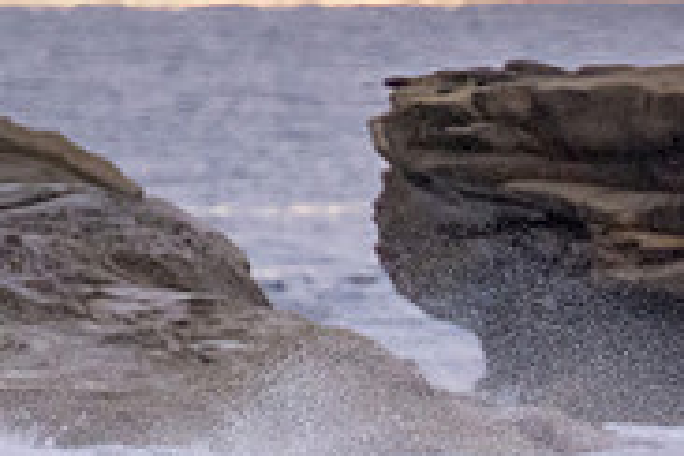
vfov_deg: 0.5
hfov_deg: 0.8
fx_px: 48237
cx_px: 1024
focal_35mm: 2539
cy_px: 675
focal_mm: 800
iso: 6400
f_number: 11
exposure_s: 1/320
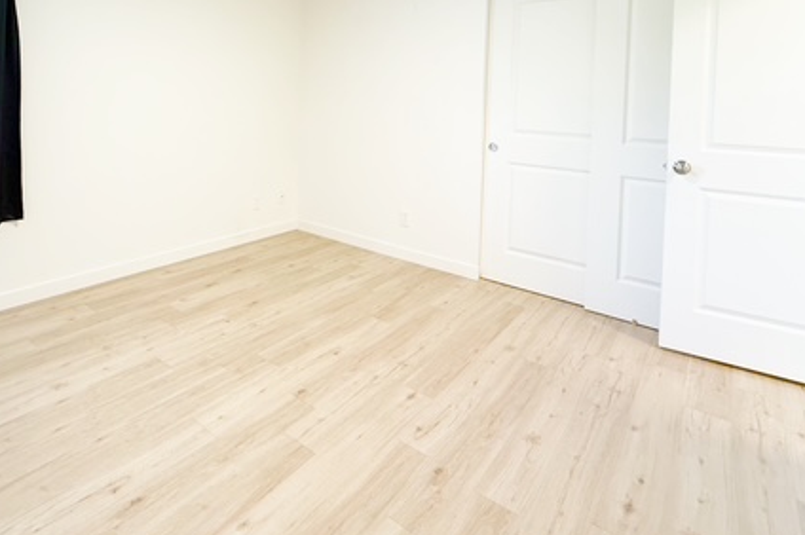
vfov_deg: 53.3
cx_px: 298
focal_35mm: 22
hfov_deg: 77.1
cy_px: 106
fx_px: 492
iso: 200
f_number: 2.2
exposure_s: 1/60
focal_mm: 2.22
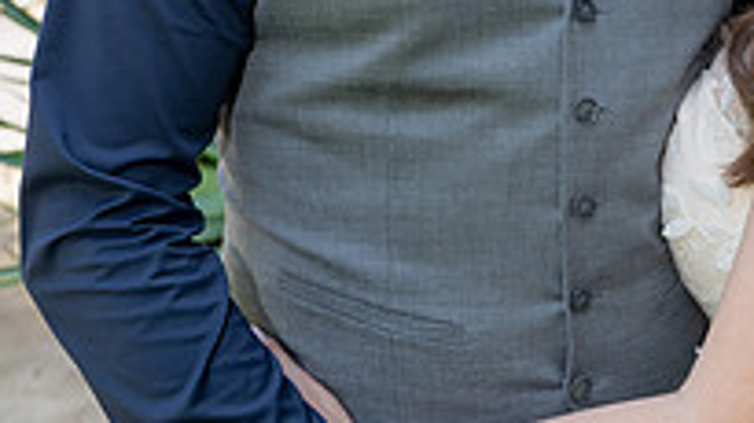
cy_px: -44
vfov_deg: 16.9
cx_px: 530
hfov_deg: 30.3
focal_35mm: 69
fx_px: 1379
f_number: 4
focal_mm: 30
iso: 250
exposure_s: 1/250
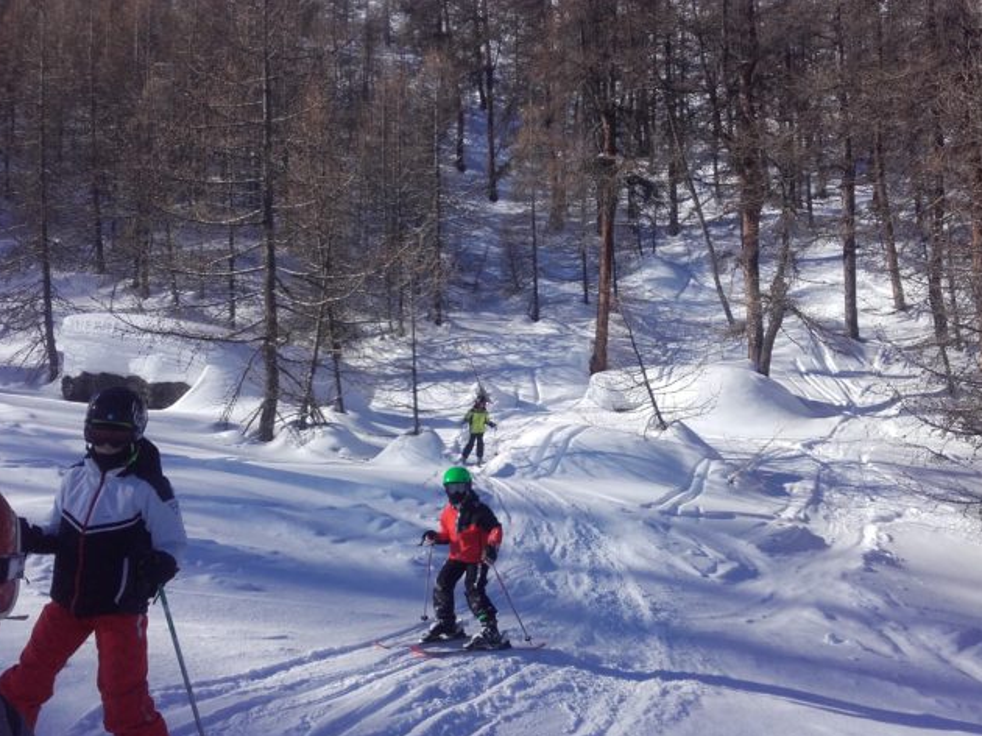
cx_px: 482
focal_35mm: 32
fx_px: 907
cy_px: 377
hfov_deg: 56.8
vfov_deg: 44.1
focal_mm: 3.31
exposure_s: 1/1820
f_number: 2.2
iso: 50
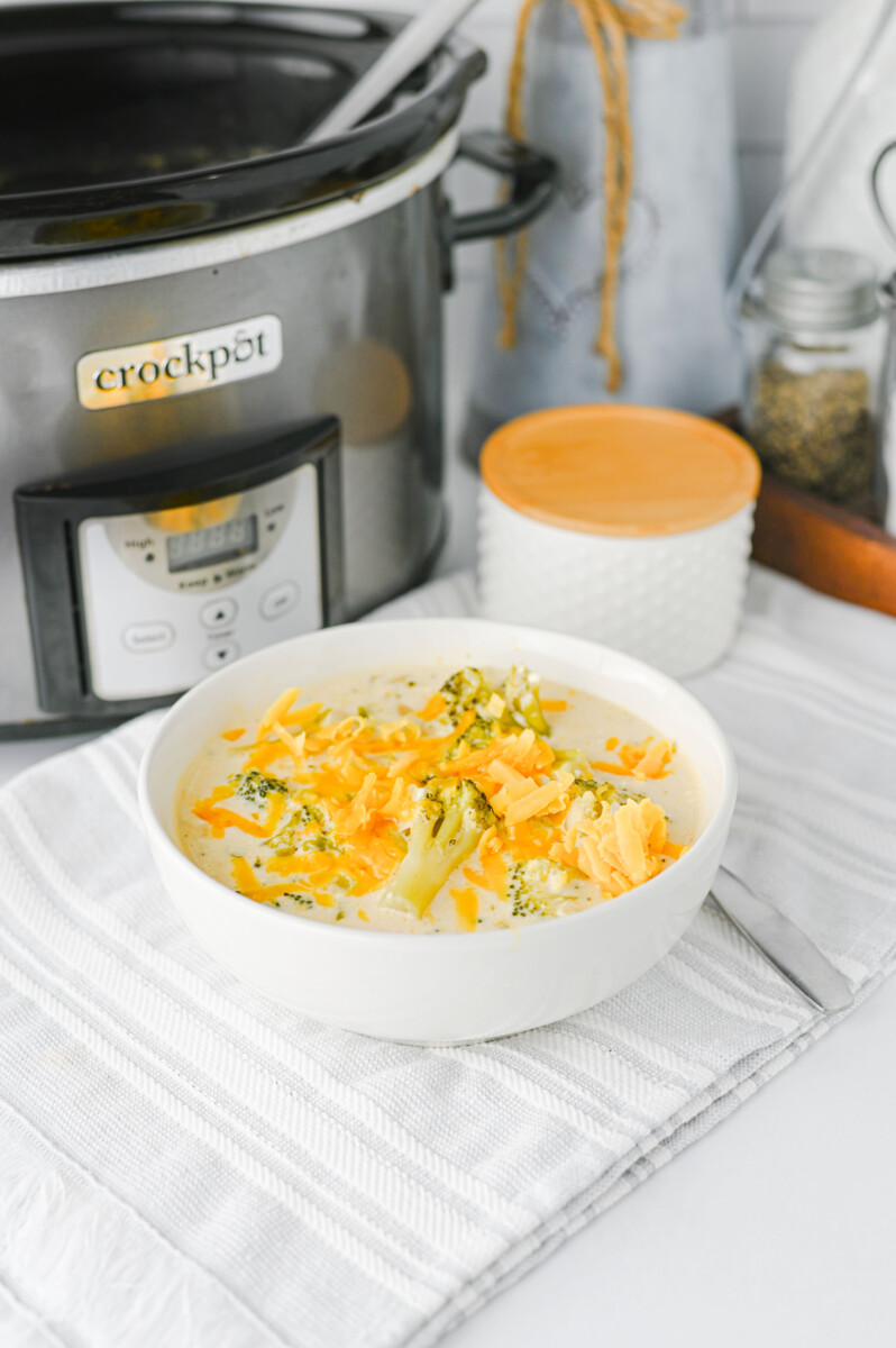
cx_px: 448
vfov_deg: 39.6
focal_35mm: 50
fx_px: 1870
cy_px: 674
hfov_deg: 26.9
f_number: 4.5
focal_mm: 50
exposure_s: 1/100
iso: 180
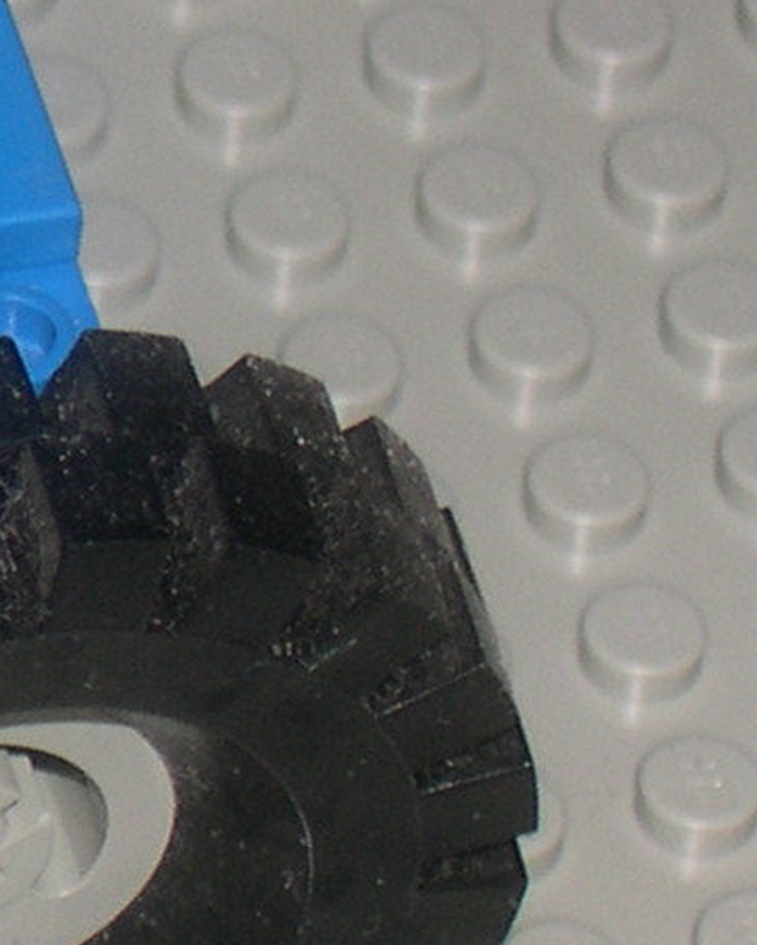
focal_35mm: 451
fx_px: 12622
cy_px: 406
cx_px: -1524
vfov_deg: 4.3
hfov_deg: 3.4
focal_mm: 19.5
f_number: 4.5
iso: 100
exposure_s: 1/60
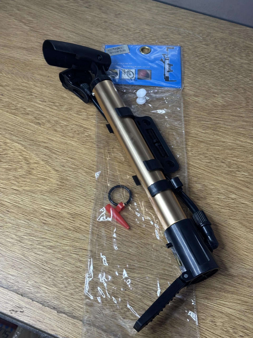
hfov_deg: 30.3
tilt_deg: -58.7
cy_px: 169
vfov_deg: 39.7
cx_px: 126
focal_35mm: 48
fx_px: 468
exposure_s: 1/33
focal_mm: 6.86
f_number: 1.78
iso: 200
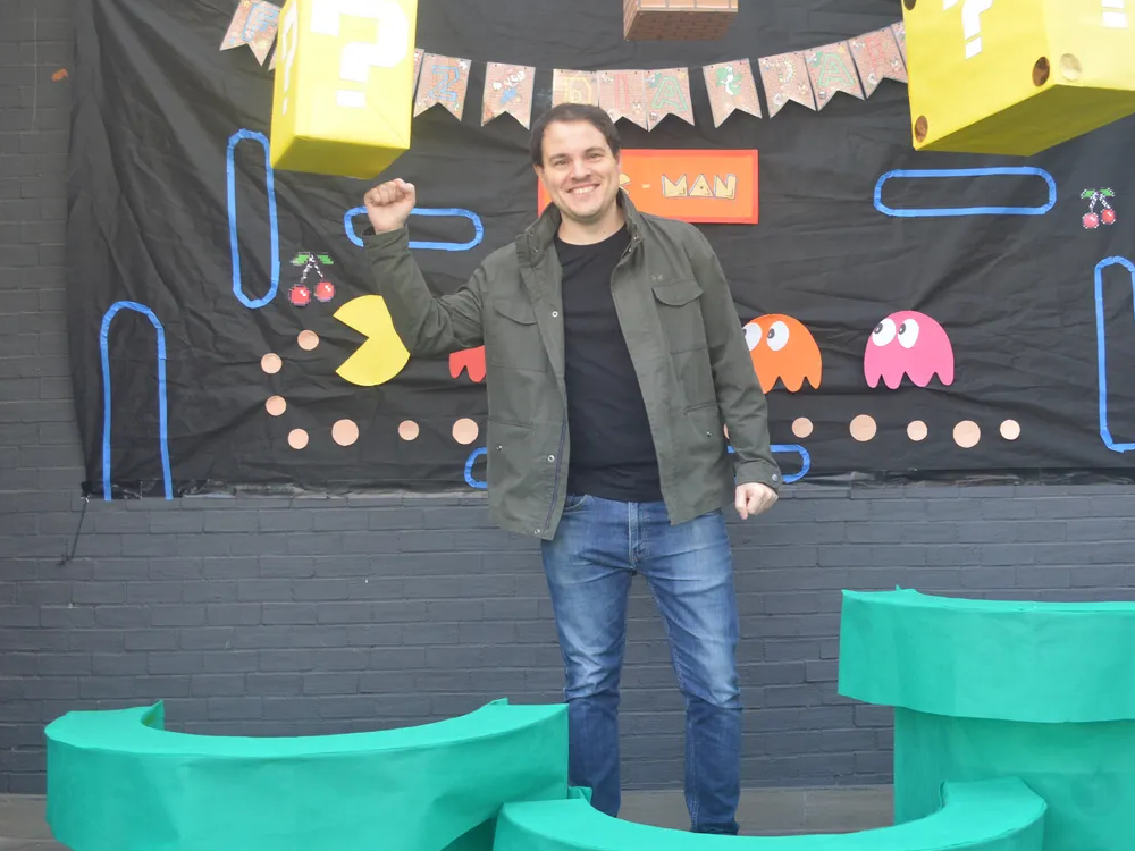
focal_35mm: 45
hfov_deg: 42.0
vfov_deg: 32.2
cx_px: 657
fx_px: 1475
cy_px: 428
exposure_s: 1/80
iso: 400
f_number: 4.5
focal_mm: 22
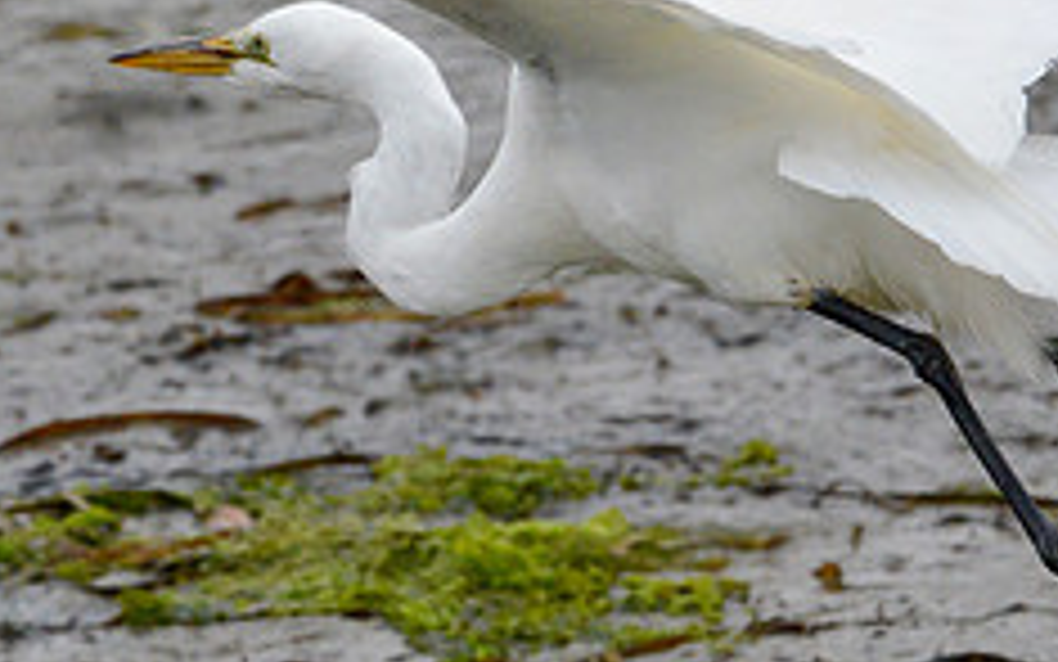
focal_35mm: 1512
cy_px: 137
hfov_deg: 1.4
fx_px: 43607
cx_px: 599
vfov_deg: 0.9
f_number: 8
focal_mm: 600
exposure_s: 1/2500
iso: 3200
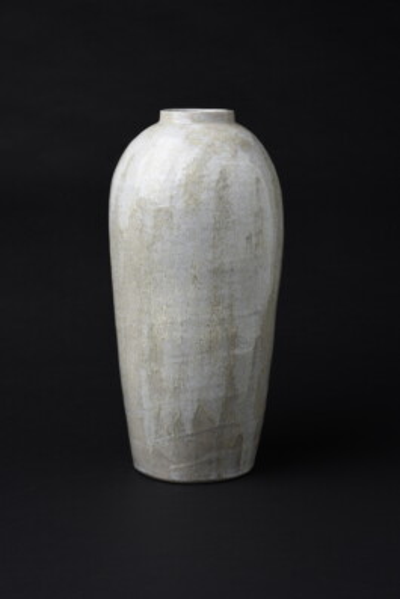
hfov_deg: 16.1
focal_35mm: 85
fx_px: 1415
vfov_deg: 23.9
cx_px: 200
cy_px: 300
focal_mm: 85
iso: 100
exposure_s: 1/160
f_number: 14
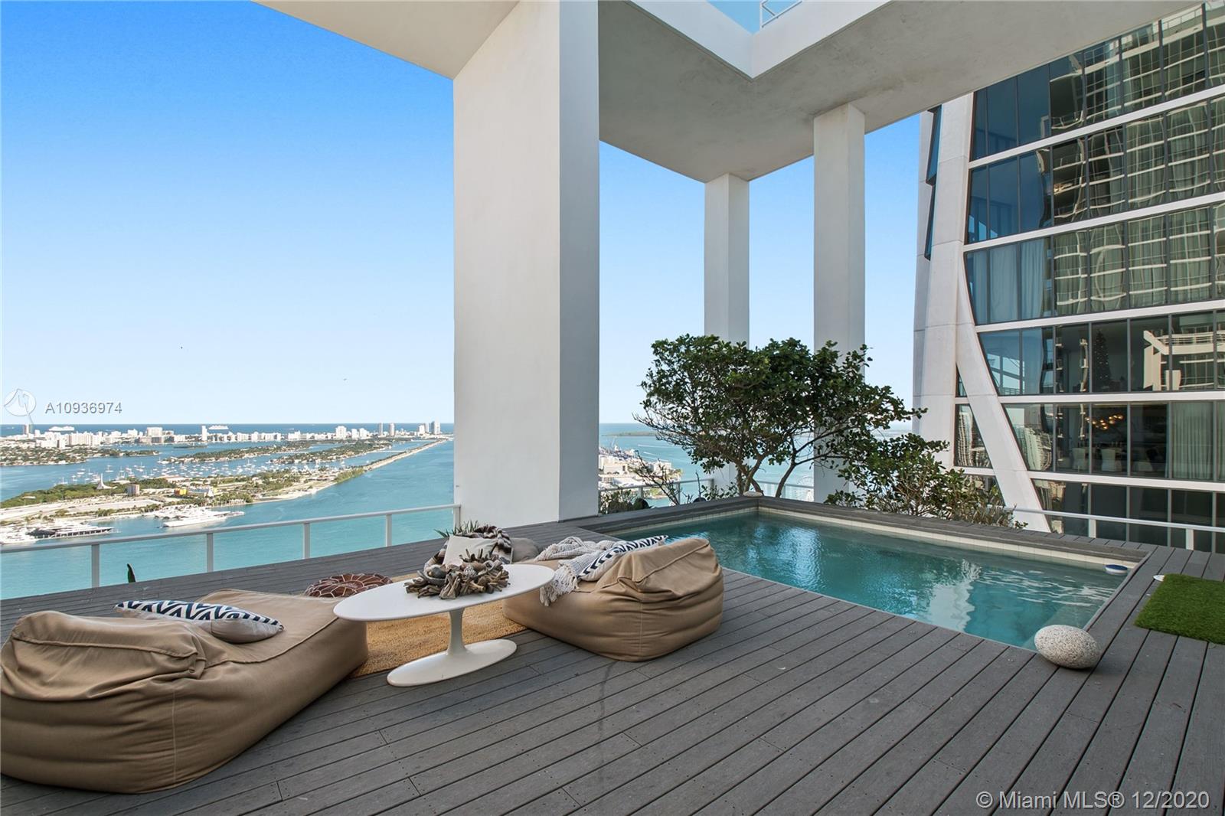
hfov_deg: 100.4
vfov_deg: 77.3
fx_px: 510
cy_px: 408
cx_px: 612
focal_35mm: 15
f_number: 7.1
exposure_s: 1/100
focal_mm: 10
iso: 100
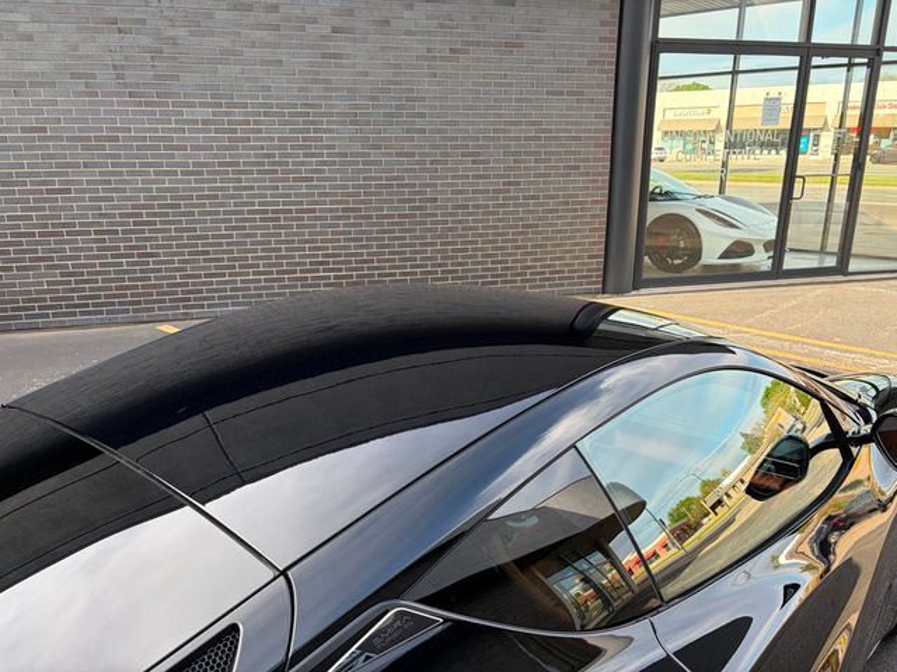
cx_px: 448
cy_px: 336
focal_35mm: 26
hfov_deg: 67.3
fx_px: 674
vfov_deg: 53.1
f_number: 1.6
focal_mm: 5.96
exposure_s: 1/336
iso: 64
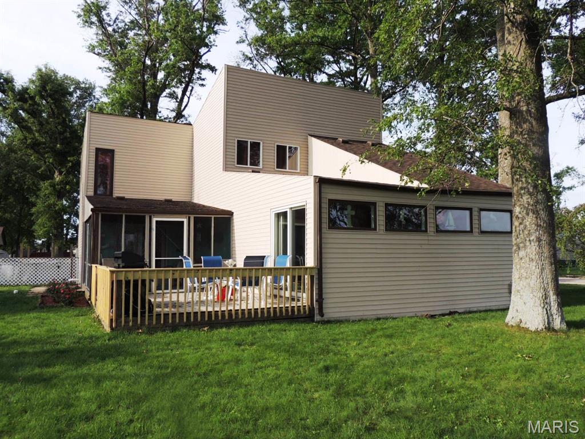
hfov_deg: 63.4
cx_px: 292
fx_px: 473
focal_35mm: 28
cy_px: 220
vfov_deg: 49.7
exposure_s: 1/800
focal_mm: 4.9
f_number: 3.1
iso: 100
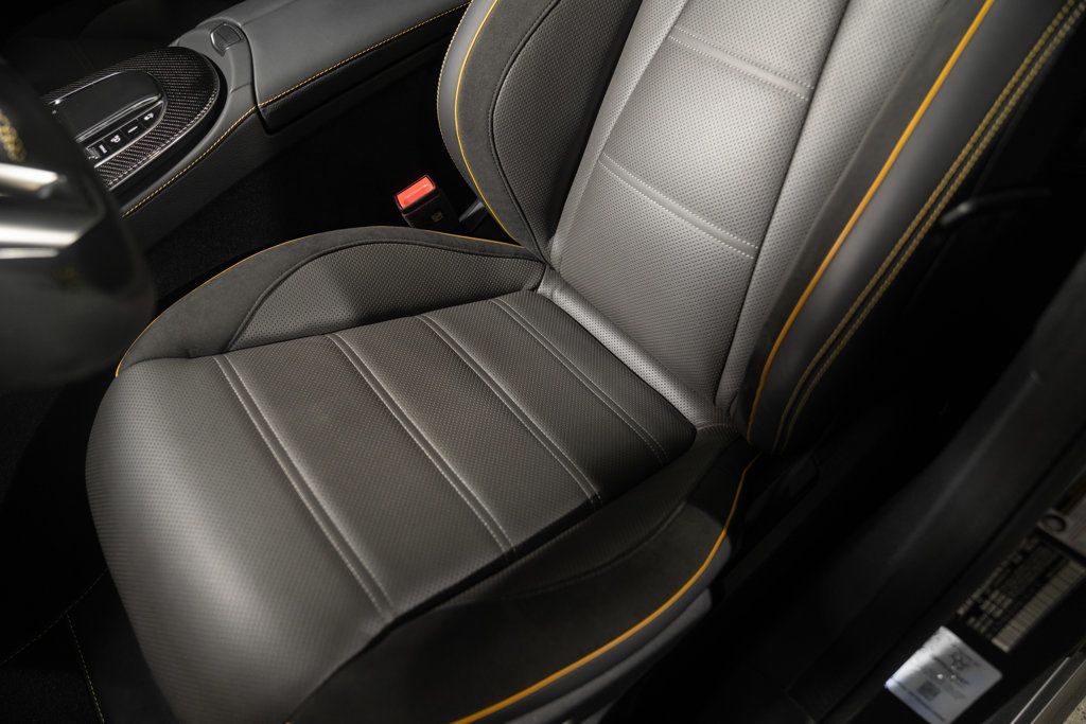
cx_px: 543
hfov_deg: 73.7
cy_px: 362
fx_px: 724
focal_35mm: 24
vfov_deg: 53.1
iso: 250
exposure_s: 1/50
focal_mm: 24
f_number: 2.8
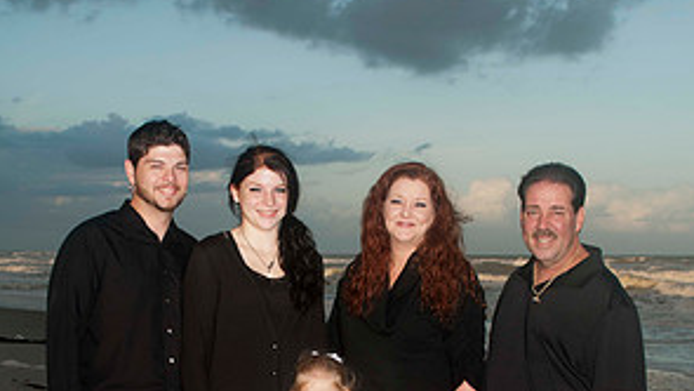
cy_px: 400
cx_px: 345
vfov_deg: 17.5
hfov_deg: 31.4
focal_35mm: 67
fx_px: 1233
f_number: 5.6
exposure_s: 1/125
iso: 100
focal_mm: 28
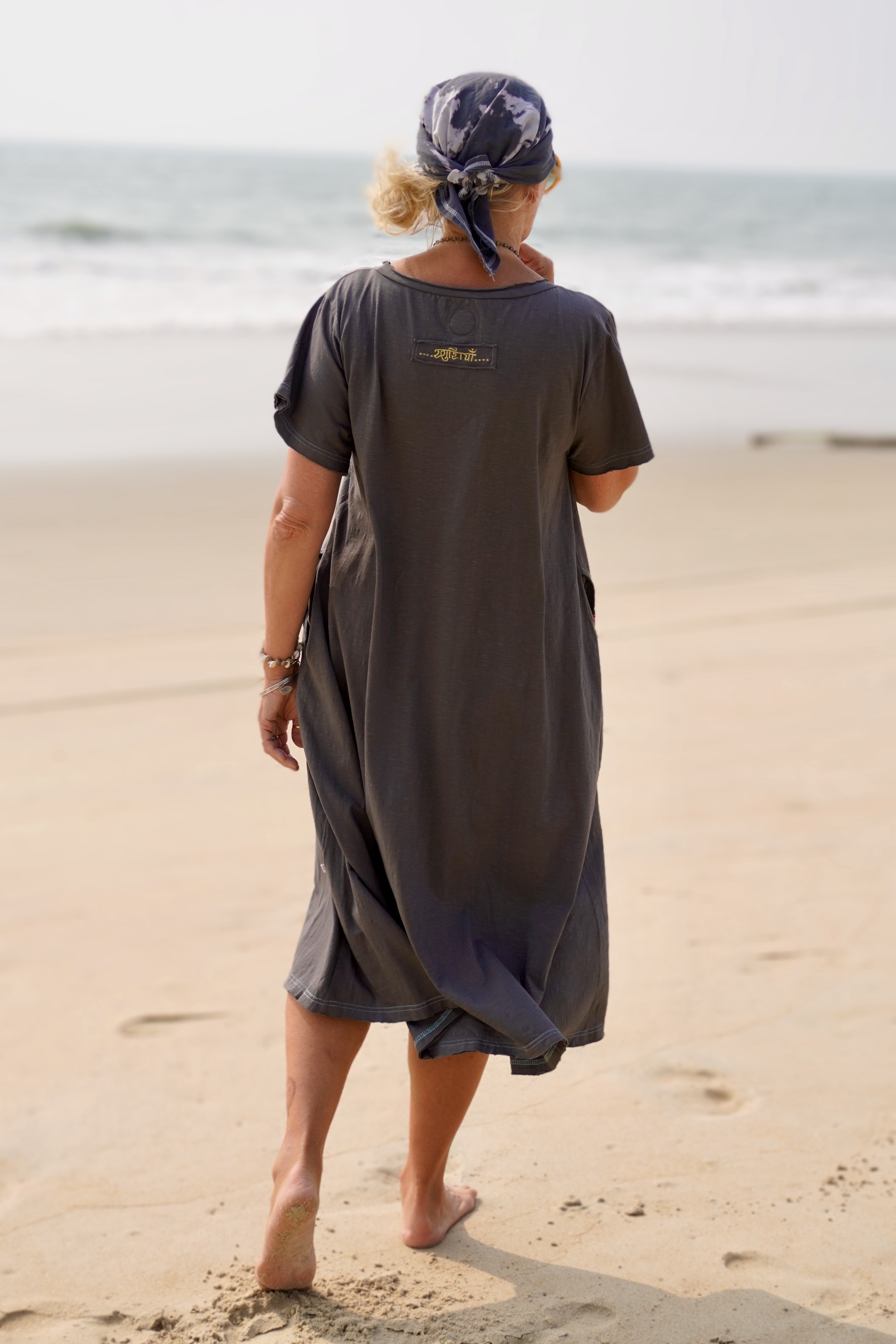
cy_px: 672
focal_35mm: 48
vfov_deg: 41.1
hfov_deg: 28.1
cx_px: 448
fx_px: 1792
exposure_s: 1/500
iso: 100
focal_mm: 32
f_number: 5.6
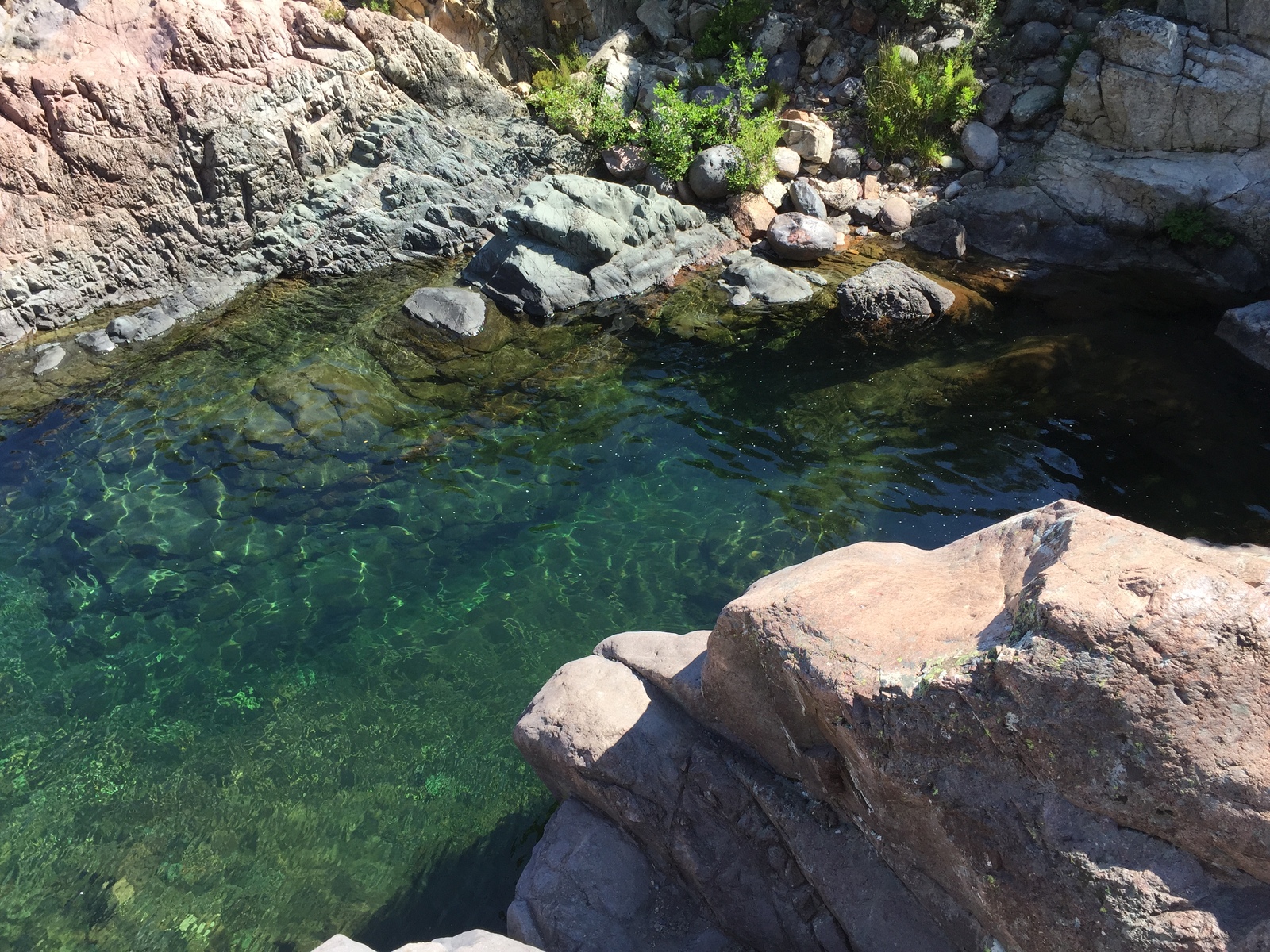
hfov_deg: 61.7
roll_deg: -1.1
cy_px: 476
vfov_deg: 48.2
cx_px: 635
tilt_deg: -36.5
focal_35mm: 29
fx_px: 1064
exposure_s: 1/694
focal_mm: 4.15
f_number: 2.2
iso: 32
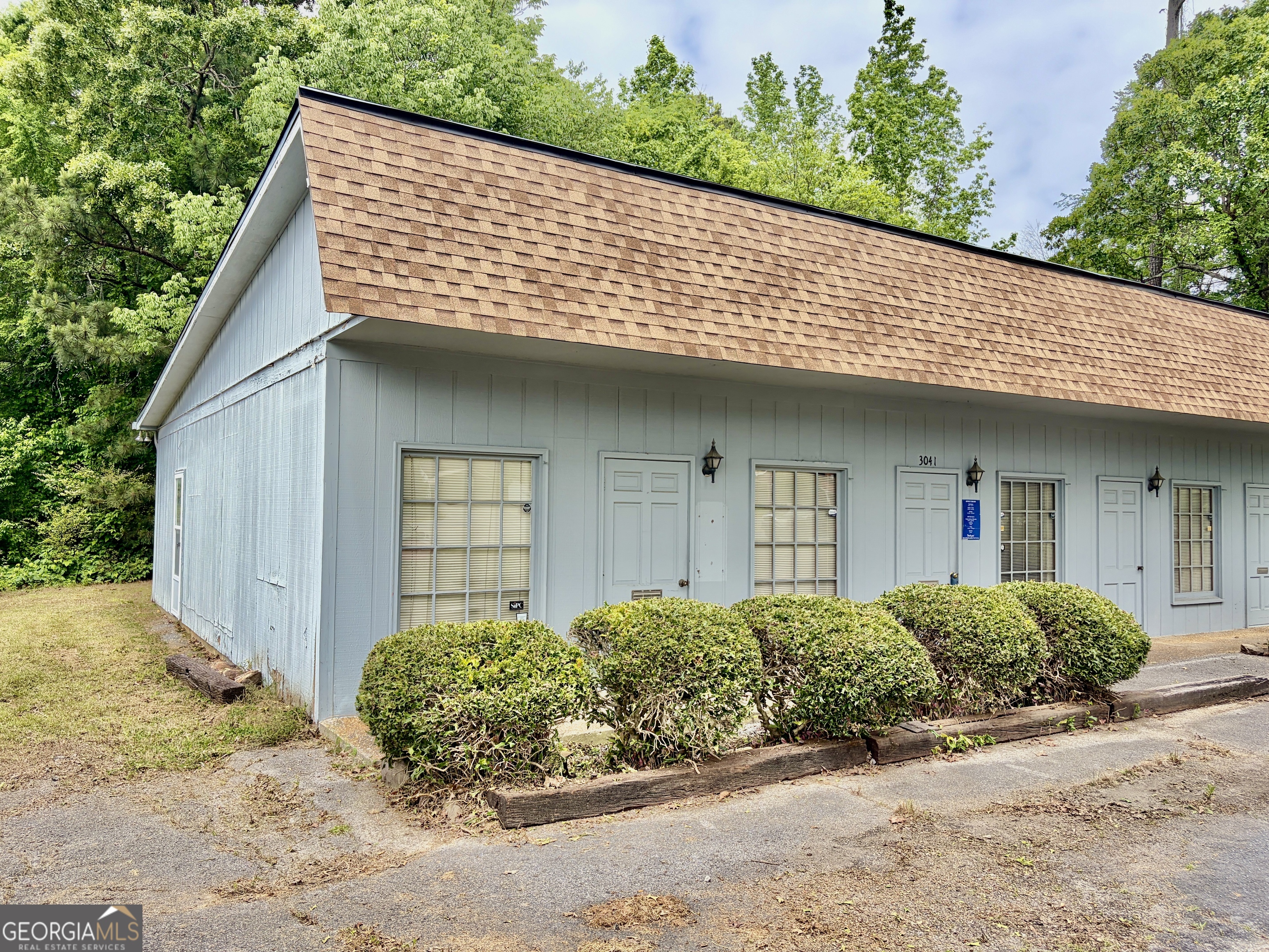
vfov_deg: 53.1
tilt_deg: +1.8
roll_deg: -0.6
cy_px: 476
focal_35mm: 26
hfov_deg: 67.3
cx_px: 634
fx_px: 953
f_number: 1.6
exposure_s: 1/1848
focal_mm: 5.96
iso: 50
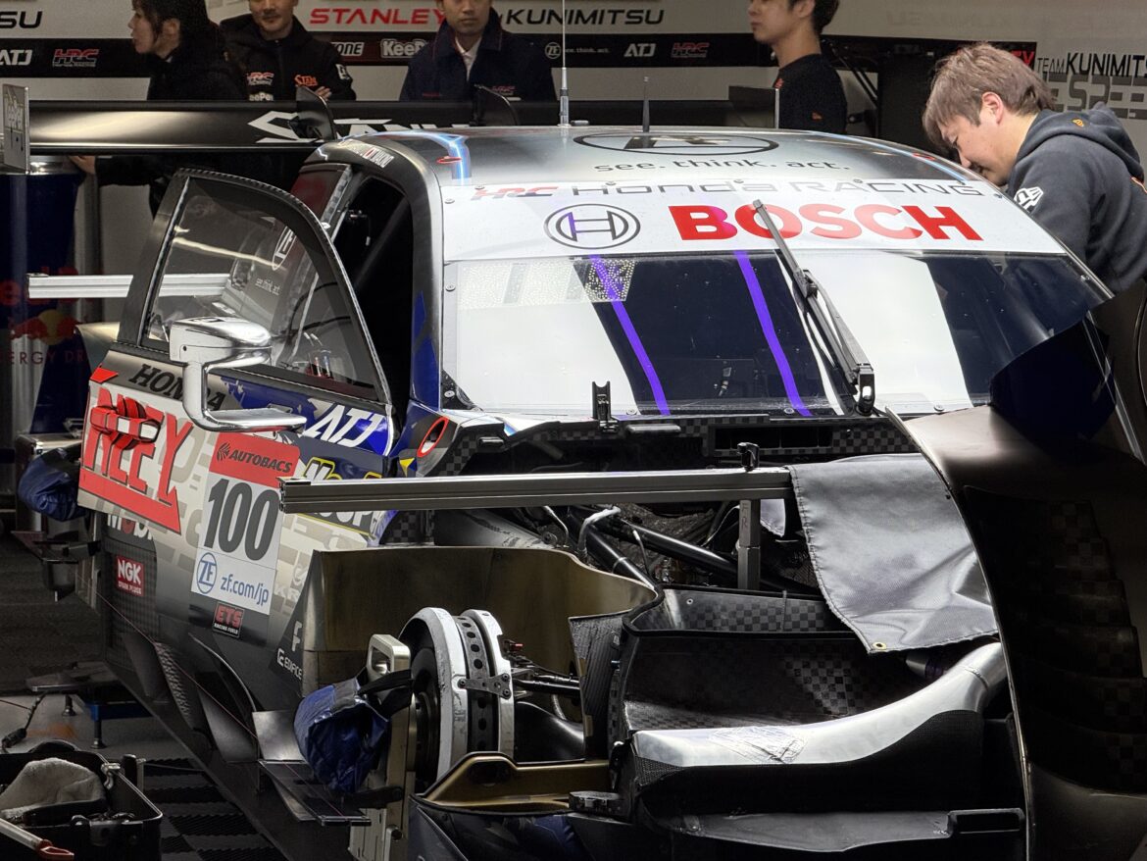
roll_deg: -0.5
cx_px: 574
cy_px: 430
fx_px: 3977
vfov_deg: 12.4
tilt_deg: -5.5
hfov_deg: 16.4
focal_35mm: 120
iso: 50
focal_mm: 15.66
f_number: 2.8
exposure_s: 1/171
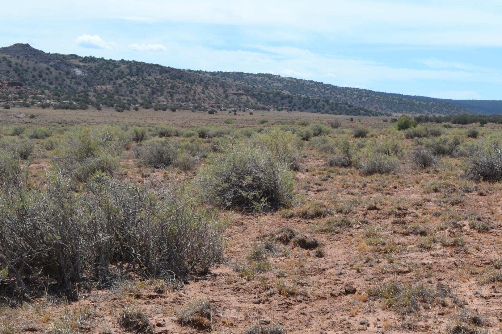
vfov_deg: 18.9
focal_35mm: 72
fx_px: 1004
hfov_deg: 27.7
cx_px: 375
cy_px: 167
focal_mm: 26
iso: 100
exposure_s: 1/250
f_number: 8
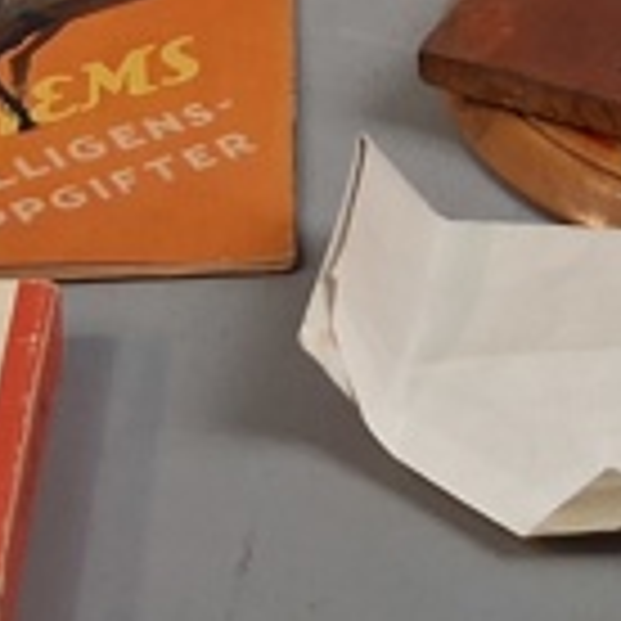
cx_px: 603
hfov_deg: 12.5
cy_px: -243
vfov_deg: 12.2
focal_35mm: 138
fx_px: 2801
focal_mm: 4
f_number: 1.8
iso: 400
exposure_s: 1/100
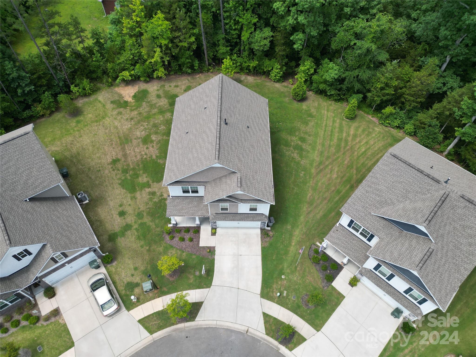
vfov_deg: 56.8
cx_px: 238
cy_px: 178
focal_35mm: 24
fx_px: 330
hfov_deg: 71.6
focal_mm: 6.72
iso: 150
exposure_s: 1/1600
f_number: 1.7
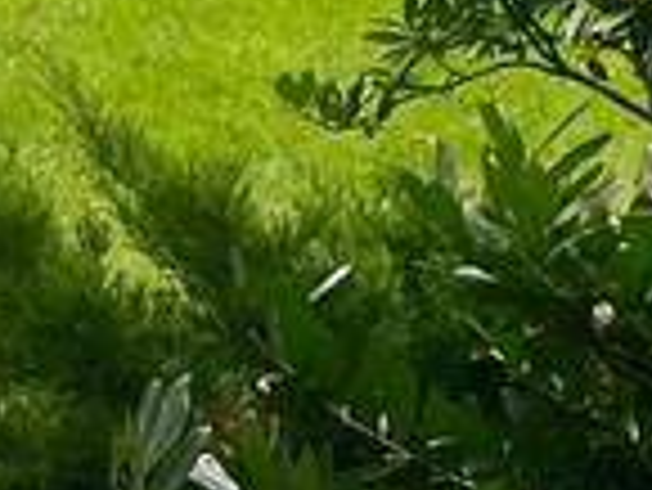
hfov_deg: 10.1
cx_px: 1268
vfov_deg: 7.1
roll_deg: -0.1
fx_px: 3450
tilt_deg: +9.5
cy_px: -1079
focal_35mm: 183
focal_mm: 5.7
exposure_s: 1/687
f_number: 1.5
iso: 50
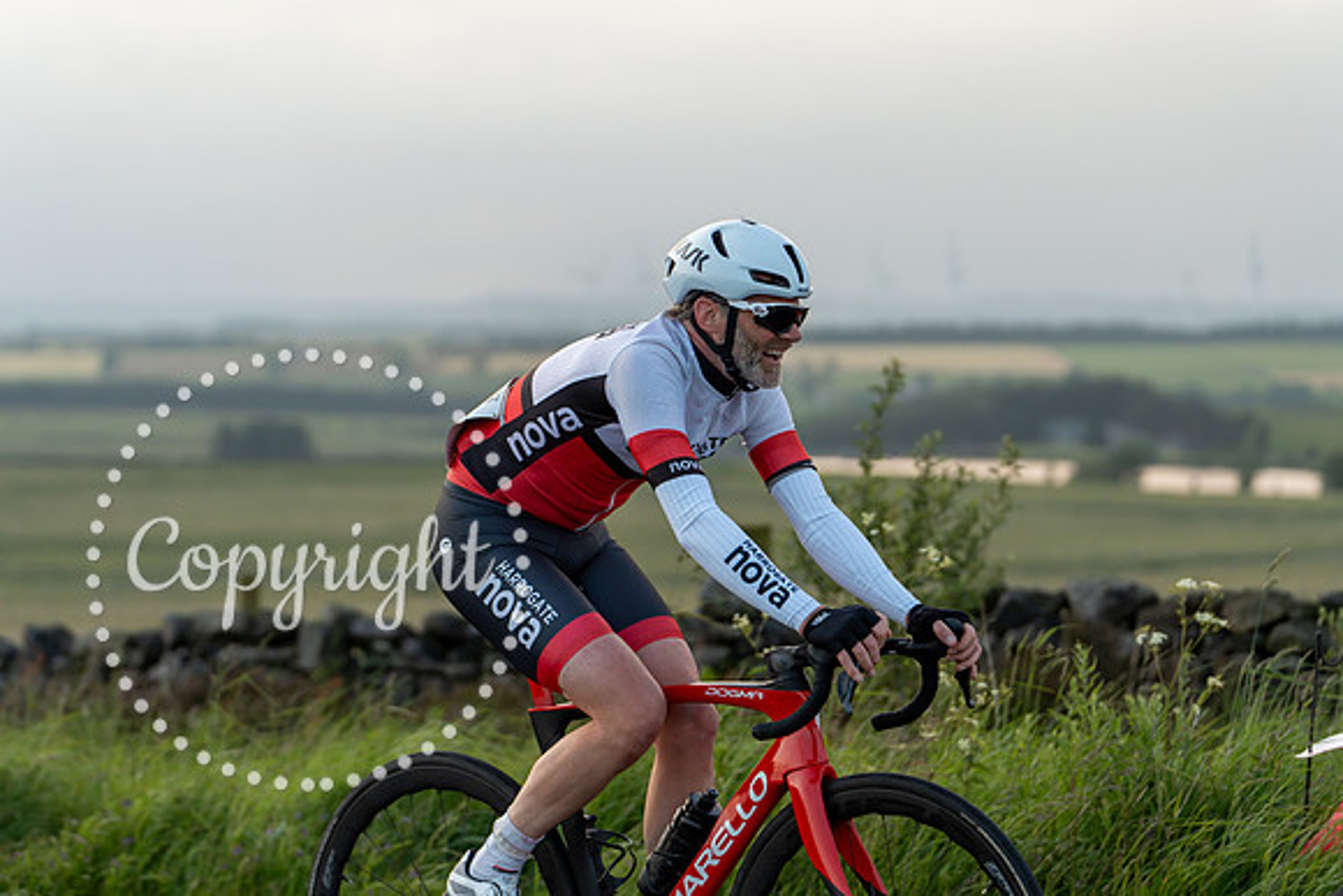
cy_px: 448
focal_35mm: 105
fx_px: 3918
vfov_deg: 13.0
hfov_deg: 19.5
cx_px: 672
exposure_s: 1/1250
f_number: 3.2
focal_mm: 105
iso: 400
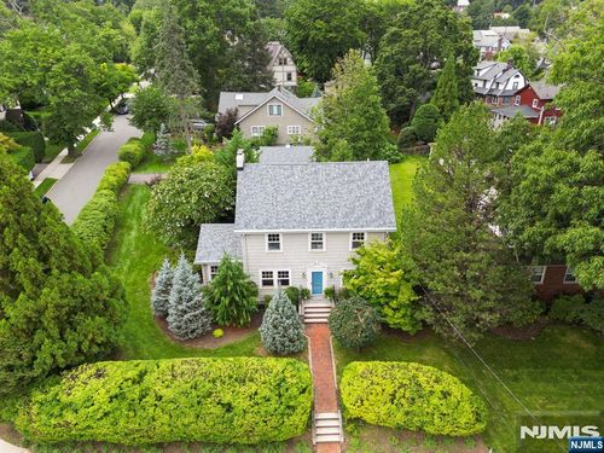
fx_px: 419
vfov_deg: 56.8
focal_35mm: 24
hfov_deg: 71.6
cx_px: 302
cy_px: 226
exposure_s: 1/640
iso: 100
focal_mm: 6.7
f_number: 1.7
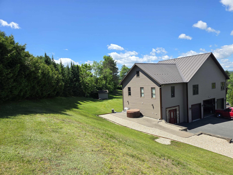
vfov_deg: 58.9
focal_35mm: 23
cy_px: 88
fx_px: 155
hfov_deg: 73.9
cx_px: 116
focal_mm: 6.3
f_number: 1.7
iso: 80
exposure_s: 1/3667
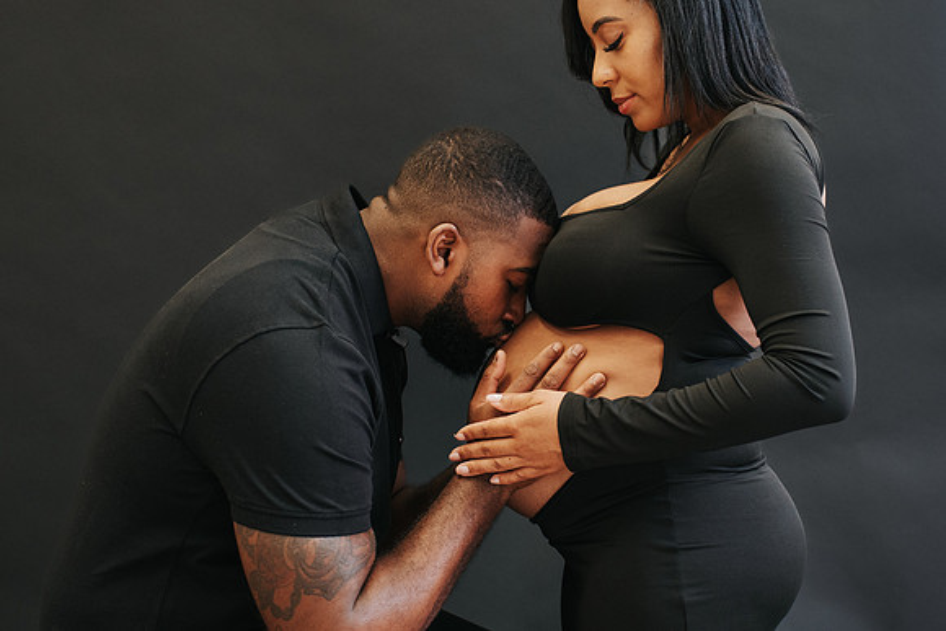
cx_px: 562
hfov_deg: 36.9
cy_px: 334
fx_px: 1414
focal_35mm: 54
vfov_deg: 25.2
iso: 1000
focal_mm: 35
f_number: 2.8
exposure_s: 1/125
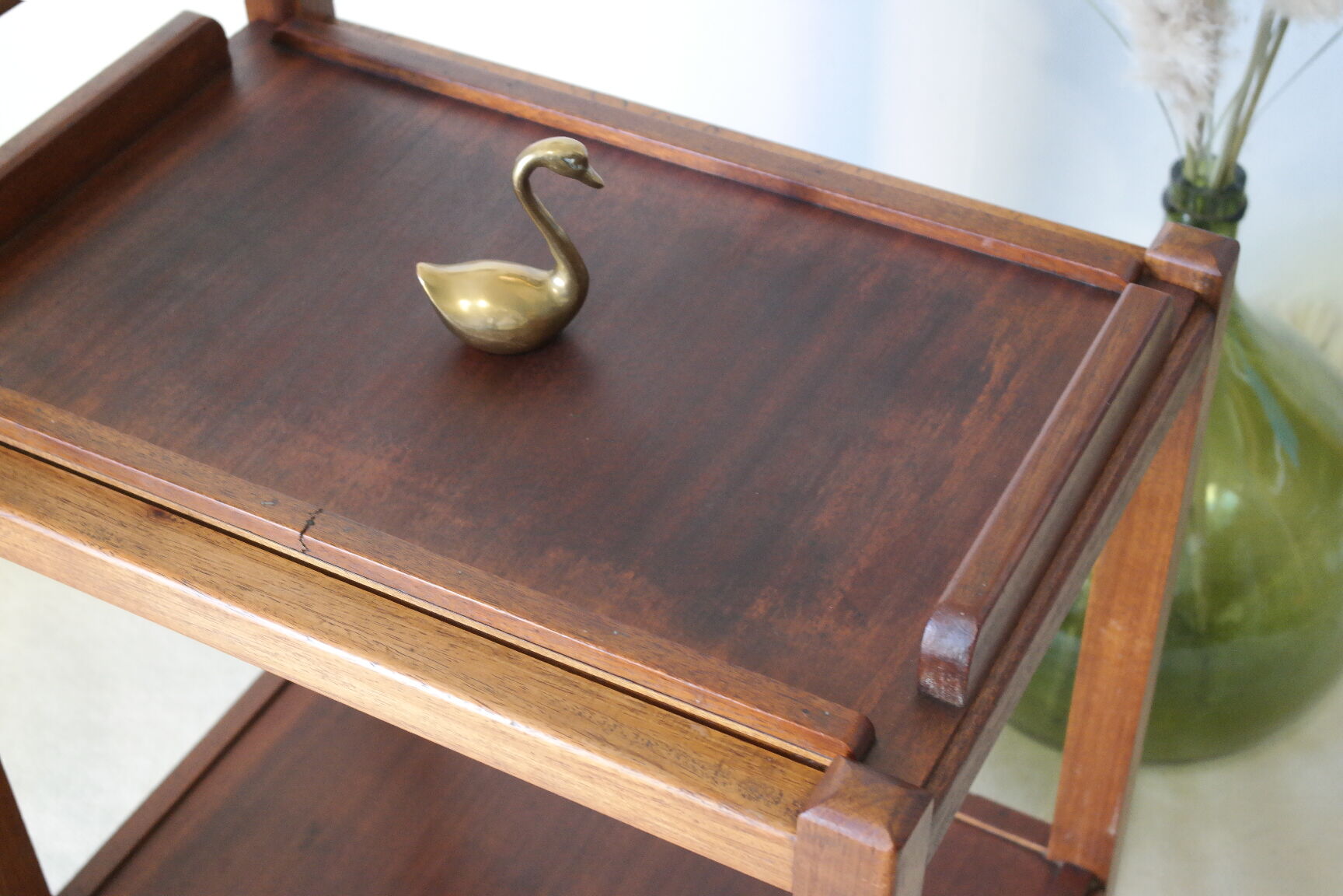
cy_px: 448
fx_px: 2164
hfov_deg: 34.5
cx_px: 672
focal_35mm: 58
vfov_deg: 23.4
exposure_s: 1/25
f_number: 5.6
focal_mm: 38
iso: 1600
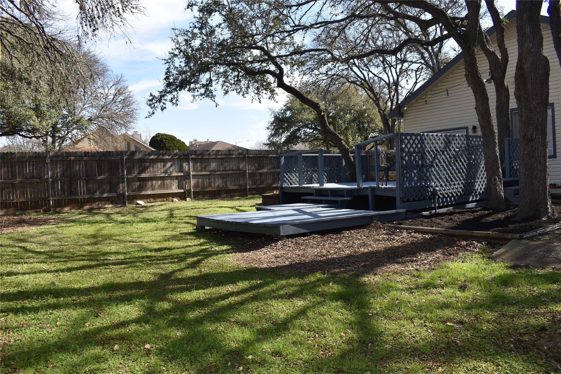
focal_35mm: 27
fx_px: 421
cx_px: 280
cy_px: 187
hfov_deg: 67.4
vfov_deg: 47.9
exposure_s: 1/200
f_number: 8
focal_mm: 18
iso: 100
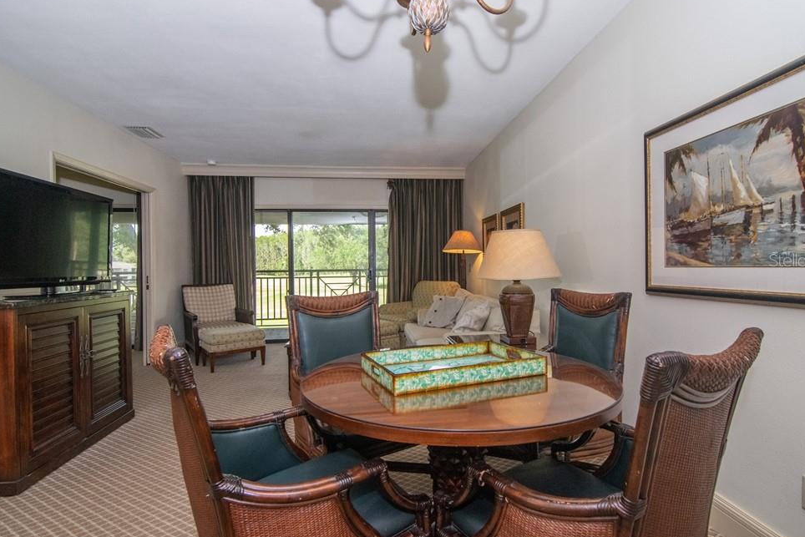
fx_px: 392
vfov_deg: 68.8
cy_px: 260
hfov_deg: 91.5
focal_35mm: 18
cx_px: 420
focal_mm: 11
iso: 1000
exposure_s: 1/100
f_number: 7.1
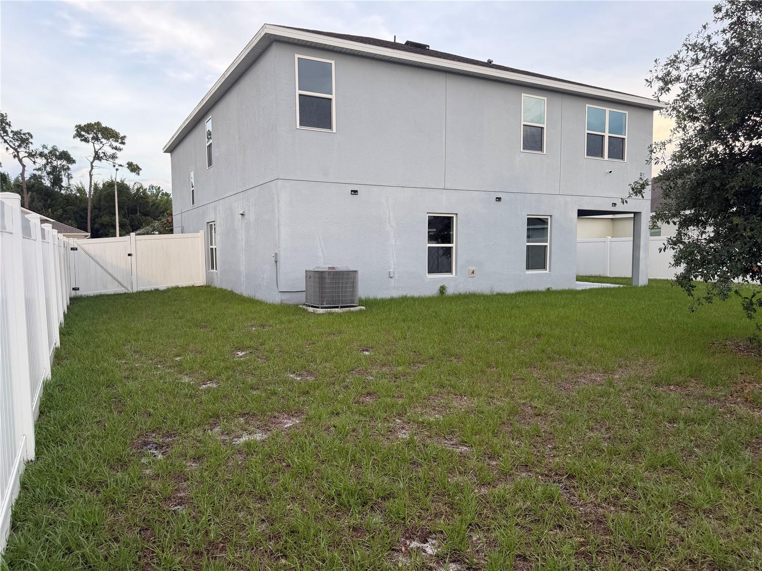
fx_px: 528
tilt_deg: -2.6
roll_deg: -0.5
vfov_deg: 56.8
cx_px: 381
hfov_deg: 71.6
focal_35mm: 24
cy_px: 286
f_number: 1.78
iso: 100
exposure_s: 1/478
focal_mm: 6.76
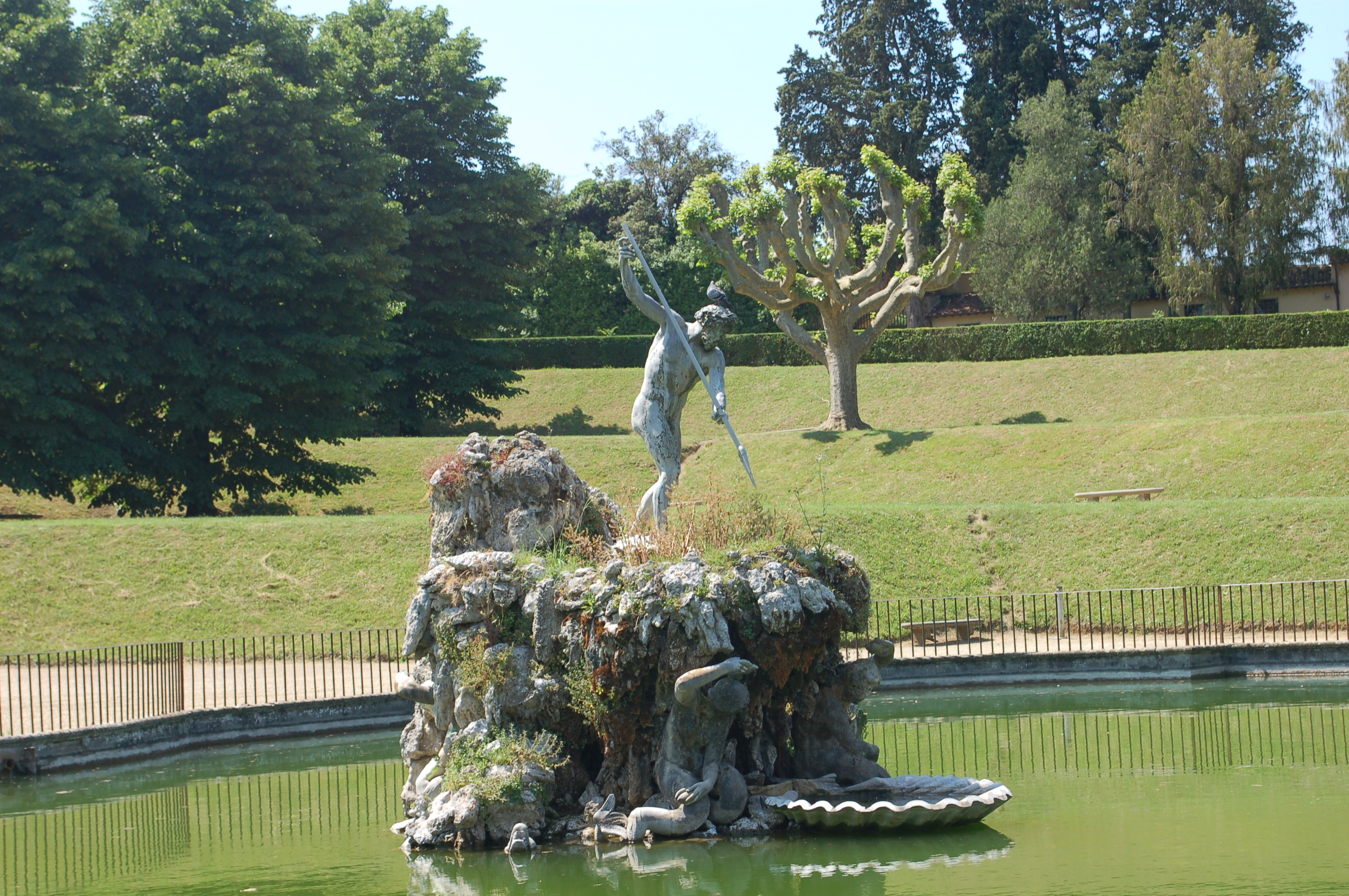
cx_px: 674
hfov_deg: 29.9
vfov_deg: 20.1
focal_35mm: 68
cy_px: 448
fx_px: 2527
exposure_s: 1/200
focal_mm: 45
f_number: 8
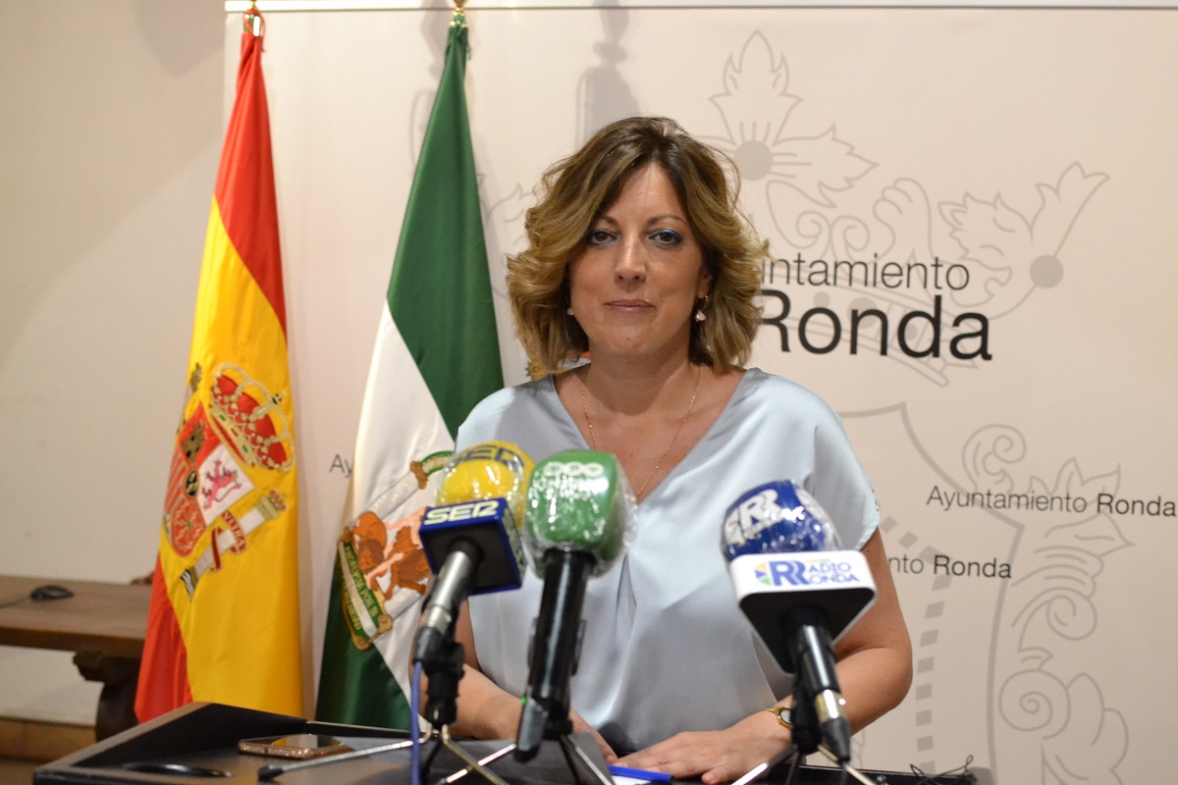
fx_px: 1718
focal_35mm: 52
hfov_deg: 37.9
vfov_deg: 25.8
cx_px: 589
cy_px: 392
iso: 3200
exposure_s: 1/125
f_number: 2.8
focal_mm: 35
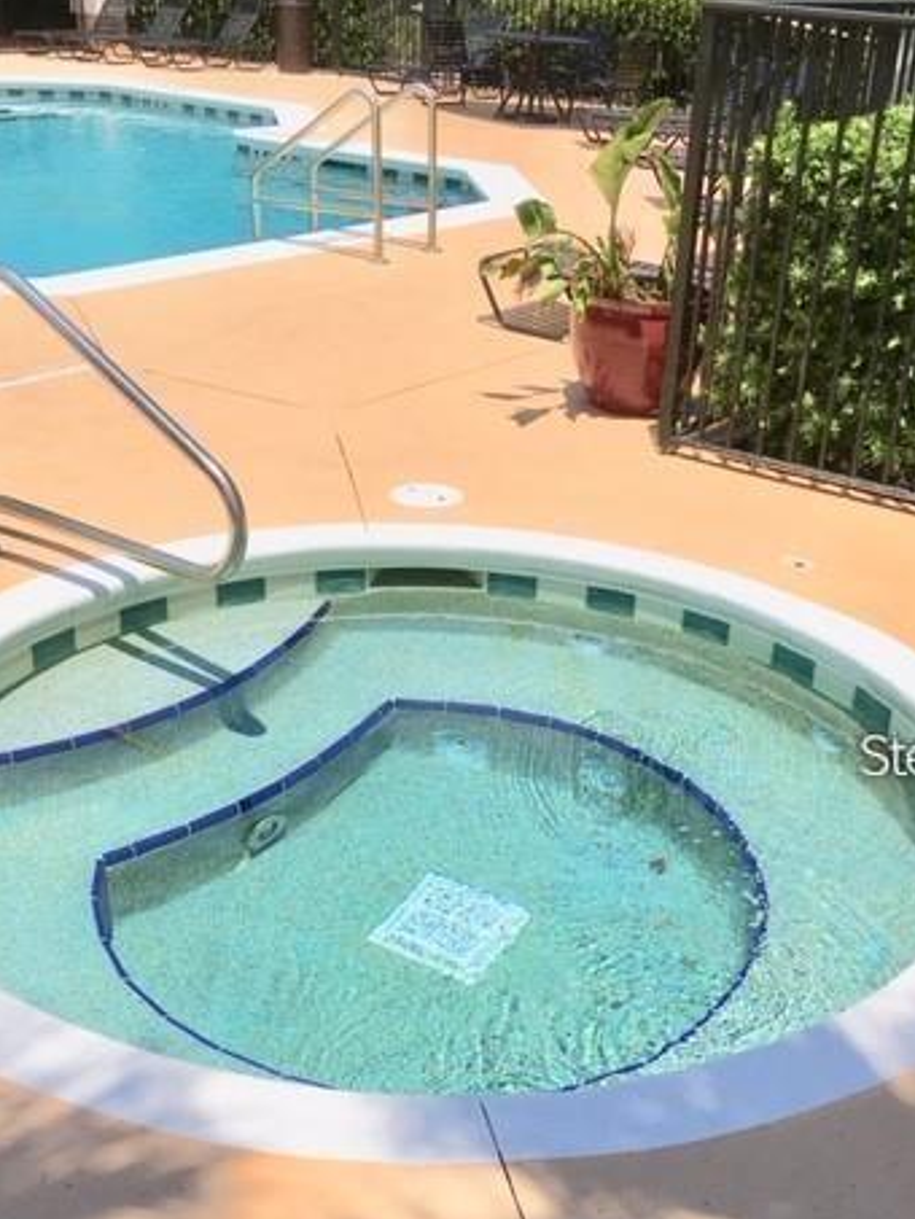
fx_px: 1444
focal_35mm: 41
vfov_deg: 45.4
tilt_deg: -29.1
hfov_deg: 35.2
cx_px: 468
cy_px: 753
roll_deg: -1.0
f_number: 2.2
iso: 25
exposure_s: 1/3663
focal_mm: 4.15
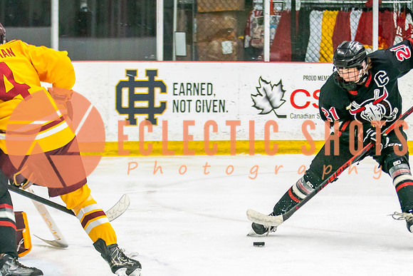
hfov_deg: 10.3
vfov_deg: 6.9
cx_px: 312
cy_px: 184
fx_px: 2286
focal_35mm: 199
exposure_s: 1/640
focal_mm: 90
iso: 1000
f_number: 2.8
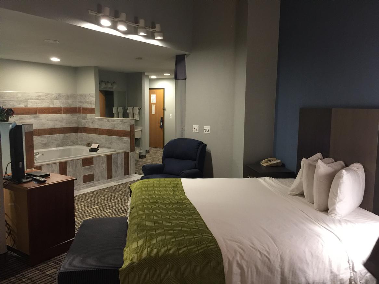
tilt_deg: -6.7
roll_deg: -2.0
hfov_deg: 61.6
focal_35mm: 29
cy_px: 142
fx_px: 318
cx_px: 190
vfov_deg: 48.2
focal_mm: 4.15
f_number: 2.2
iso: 125
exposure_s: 1/10
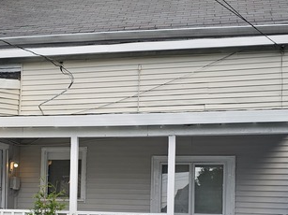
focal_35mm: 60
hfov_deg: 32.0
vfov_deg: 23.6
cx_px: 99
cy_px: 202
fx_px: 499
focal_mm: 6.3
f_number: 1.7
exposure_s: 1/262
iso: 10
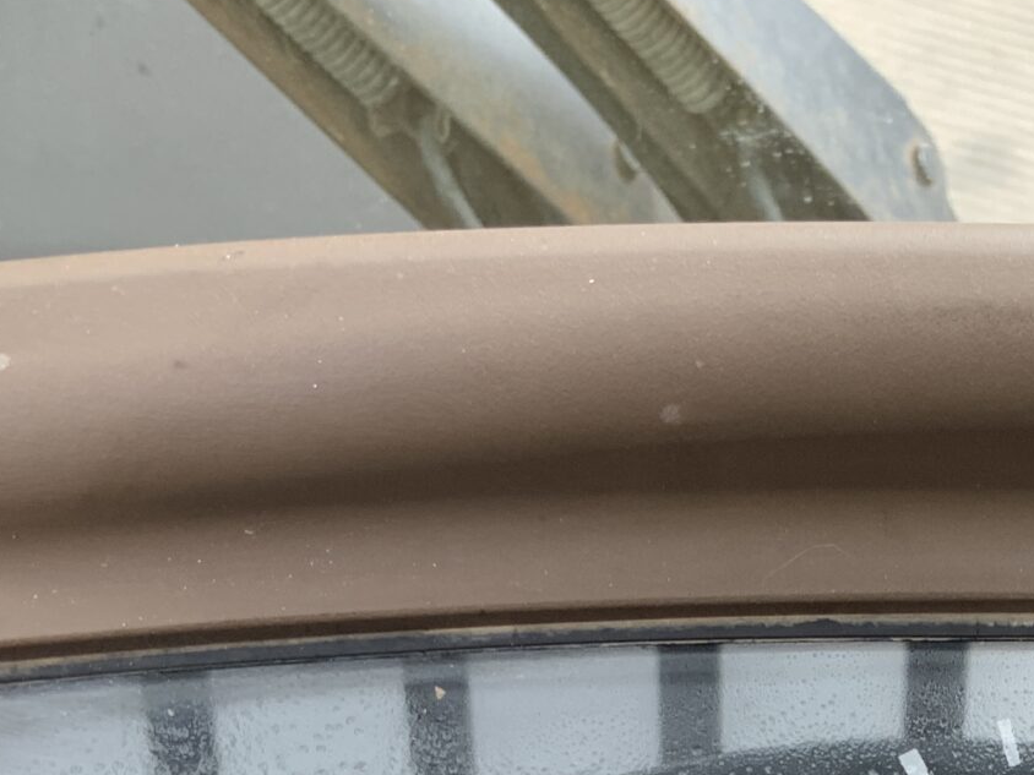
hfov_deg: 21.4
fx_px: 2629
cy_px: 1079
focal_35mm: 88
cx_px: 1050
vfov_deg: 15.7
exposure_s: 1/122
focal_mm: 3
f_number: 1.8
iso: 20
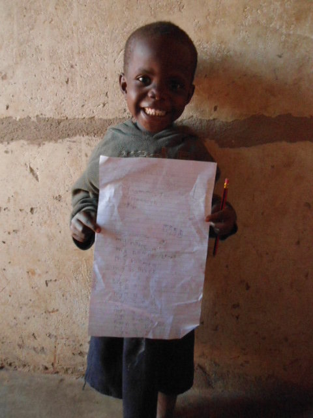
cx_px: 156
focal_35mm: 26
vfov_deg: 67.3
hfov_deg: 53.1
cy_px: 209
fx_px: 313
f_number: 2.8
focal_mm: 4.7
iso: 800
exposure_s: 1/125
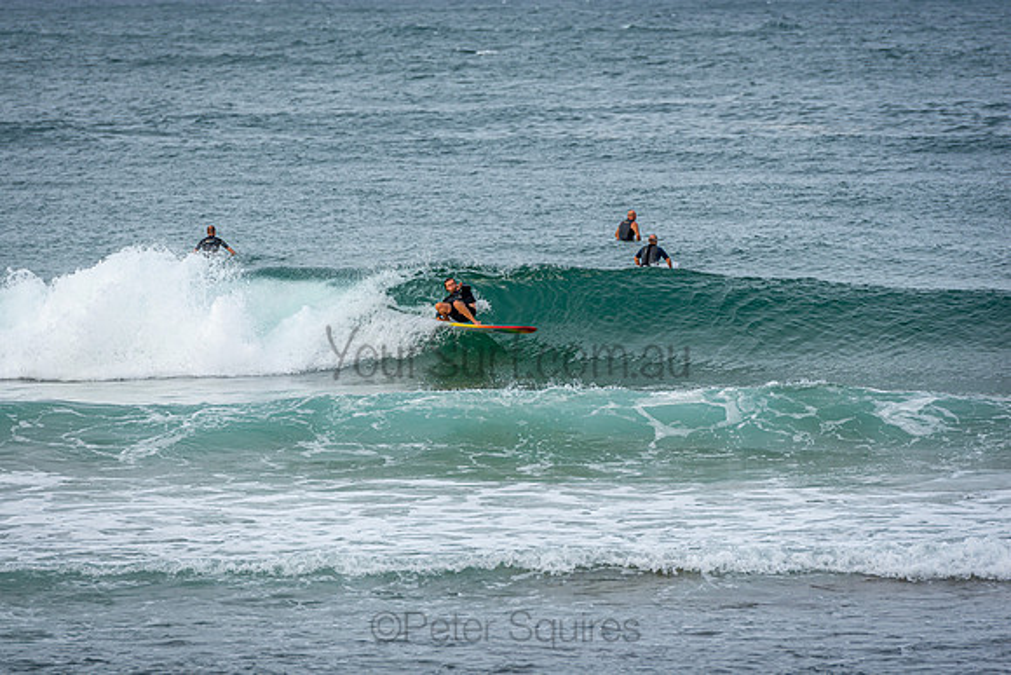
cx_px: 466
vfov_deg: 4.3
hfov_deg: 6.4
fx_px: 9079
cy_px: 311
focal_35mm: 323
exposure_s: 1/800
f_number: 5
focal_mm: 200
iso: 100
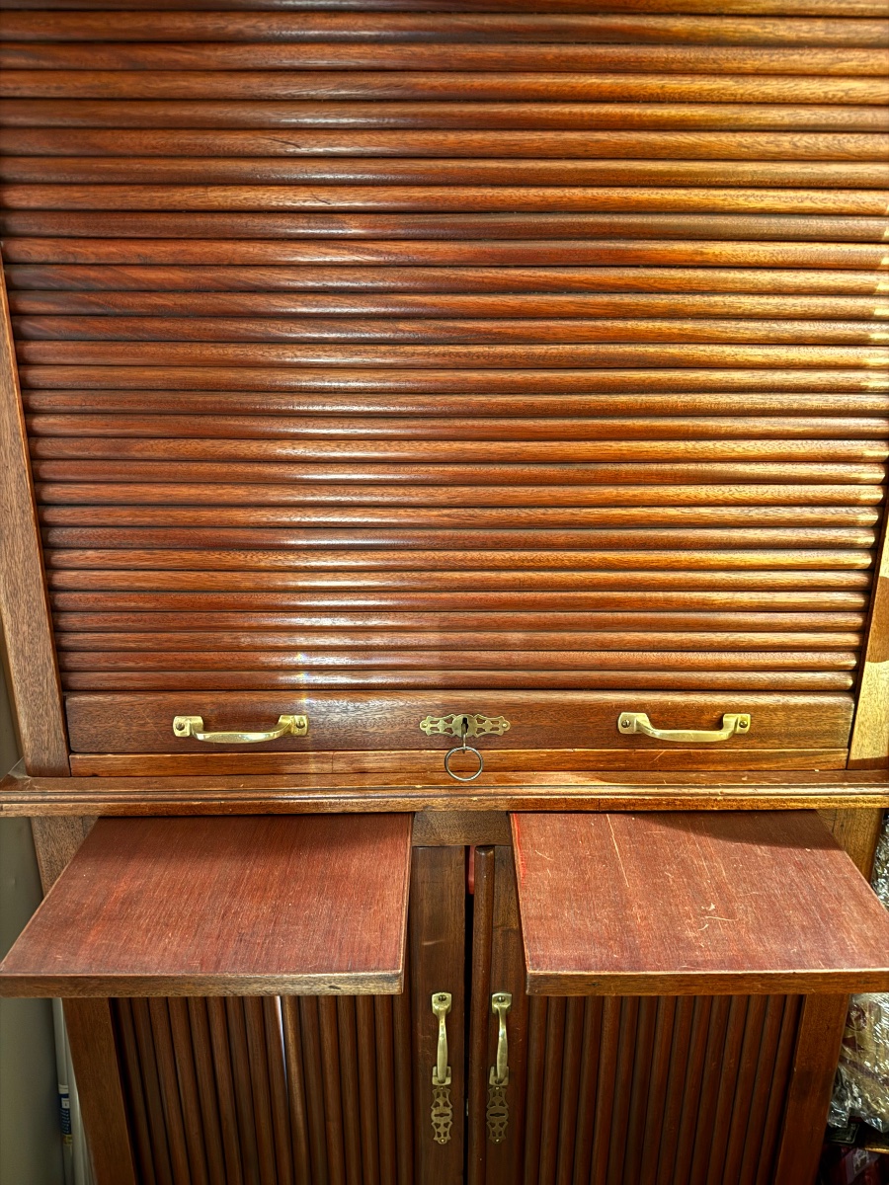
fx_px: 822
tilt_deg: -16.7
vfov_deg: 71.6
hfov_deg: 56.8
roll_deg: -1.0
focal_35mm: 24
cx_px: 444
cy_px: 592
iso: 1600
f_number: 1.78
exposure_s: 1/5
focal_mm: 6.76
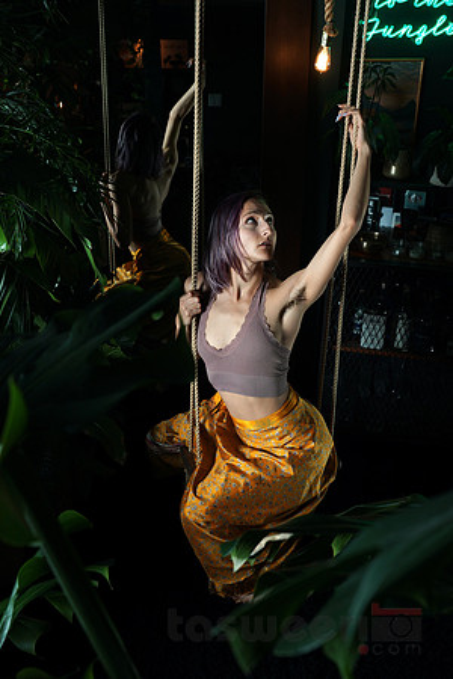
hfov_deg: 29.9
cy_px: 340
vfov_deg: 43.6
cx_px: 226
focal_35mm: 45
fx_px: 849
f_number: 5.6
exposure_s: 1/125
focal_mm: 30
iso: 200
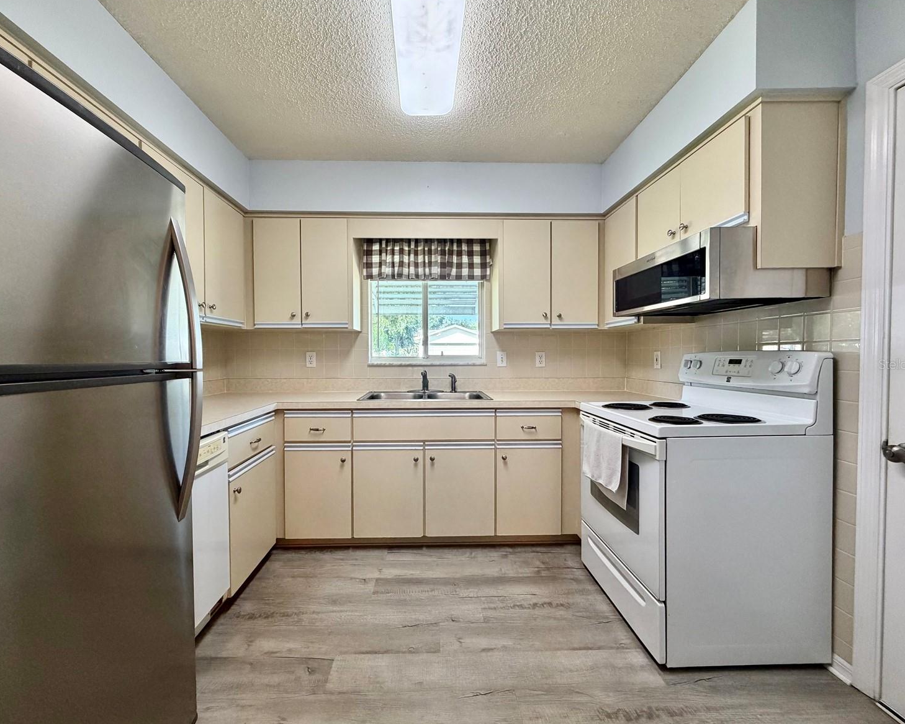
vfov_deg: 84.0
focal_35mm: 15
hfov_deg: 96.8
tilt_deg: -1.8
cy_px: 364
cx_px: 441
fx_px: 402
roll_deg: -0.3
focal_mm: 2.22
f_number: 2.2
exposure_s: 1/120
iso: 250
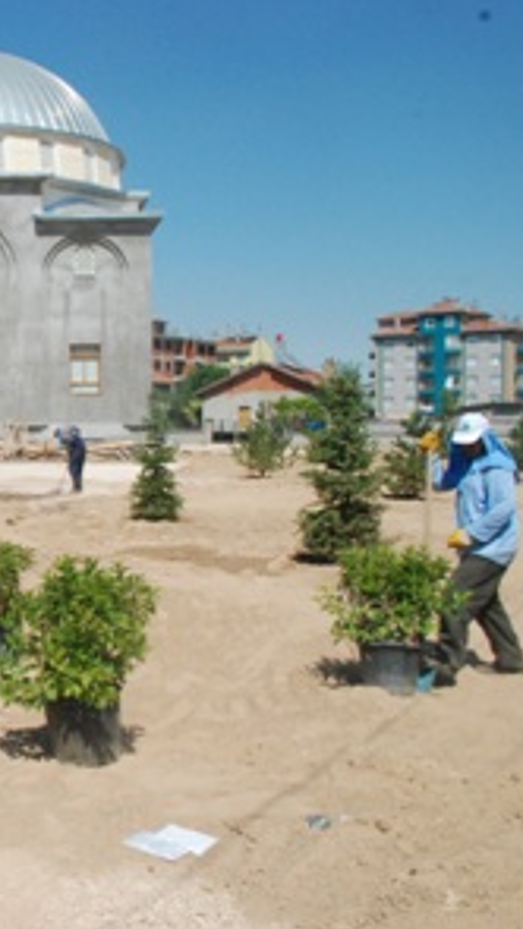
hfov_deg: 25.0
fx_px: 1060
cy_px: 460
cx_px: -107
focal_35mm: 43
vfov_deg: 47.4
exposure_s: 1/800
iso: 1000
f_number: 14
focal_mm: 18
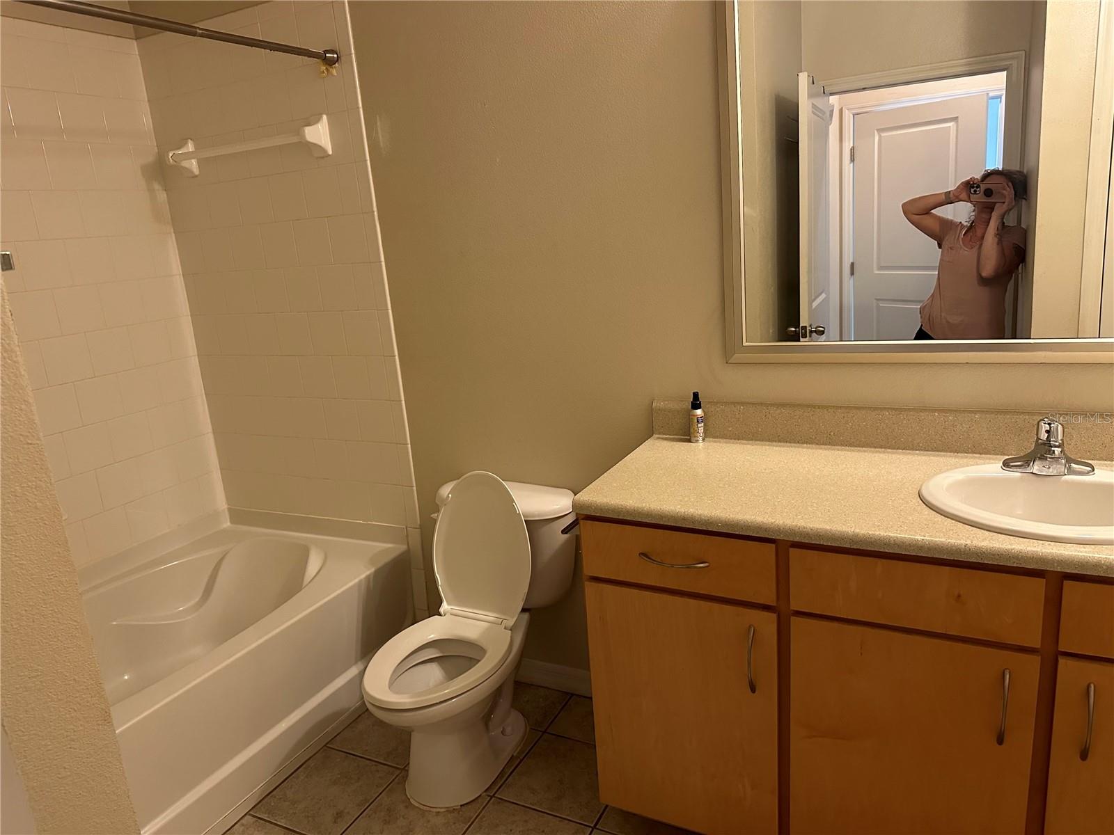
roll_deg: +5.2
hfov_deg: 71.6
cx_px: 557
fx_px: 772
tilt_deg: -13.1
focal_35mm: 24
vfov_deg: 56.8
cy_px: 418
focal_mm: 6.86
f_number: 1.78
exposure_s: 1/60
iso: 500
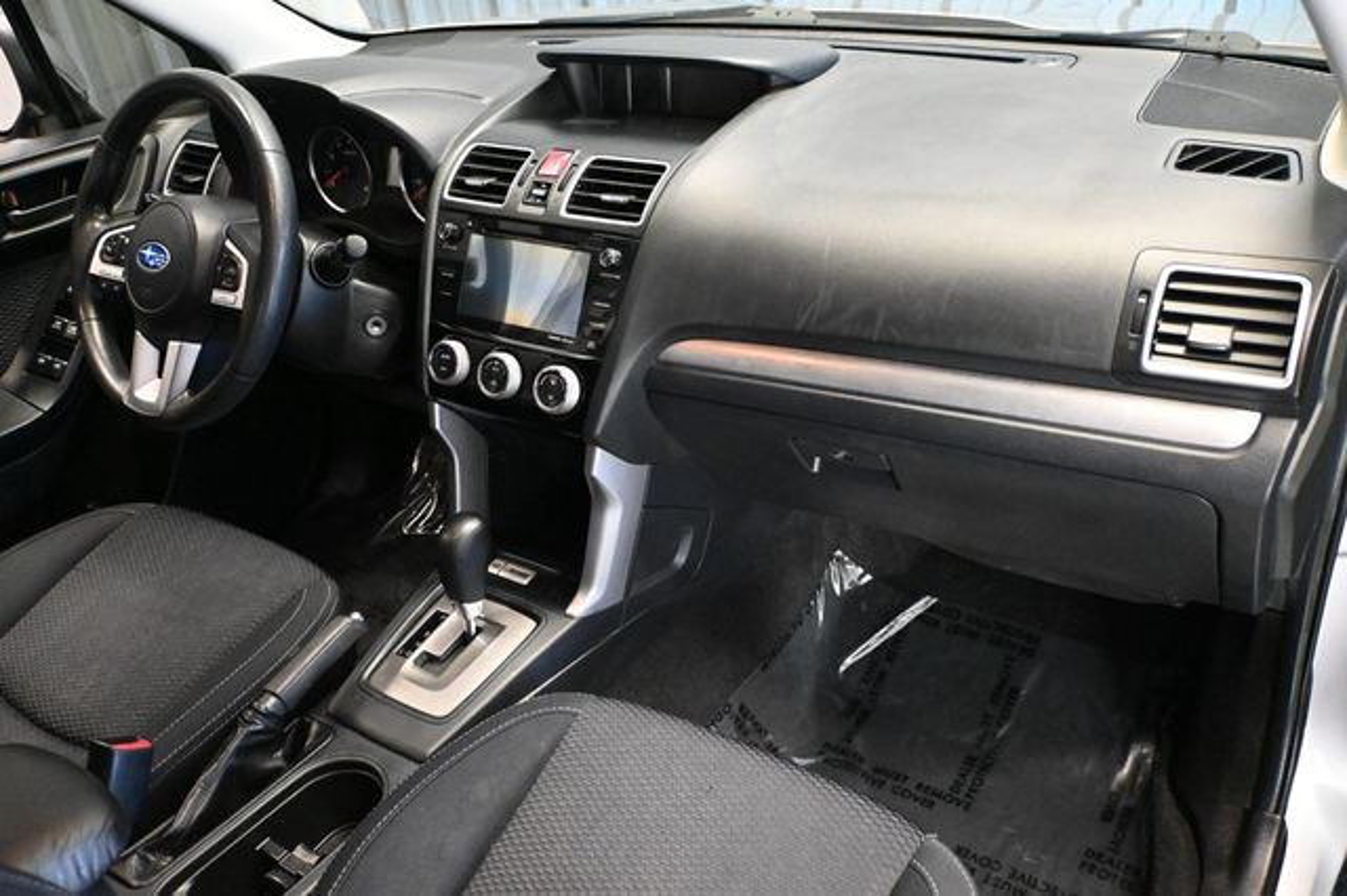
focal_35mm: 30
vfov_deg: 43.6
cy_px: 448
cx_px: 674
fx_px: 1122
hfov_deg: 62.0
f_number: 3.8
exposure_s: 1/60
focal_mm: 20
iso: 8000
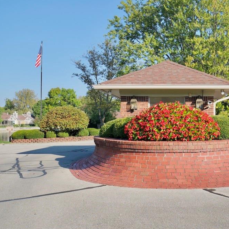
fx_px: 352
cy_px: 115
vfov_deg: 36.1
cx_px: 168
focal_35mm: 47
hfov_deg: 35.4
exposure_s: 1/250
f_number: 8
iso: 200
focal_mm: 24
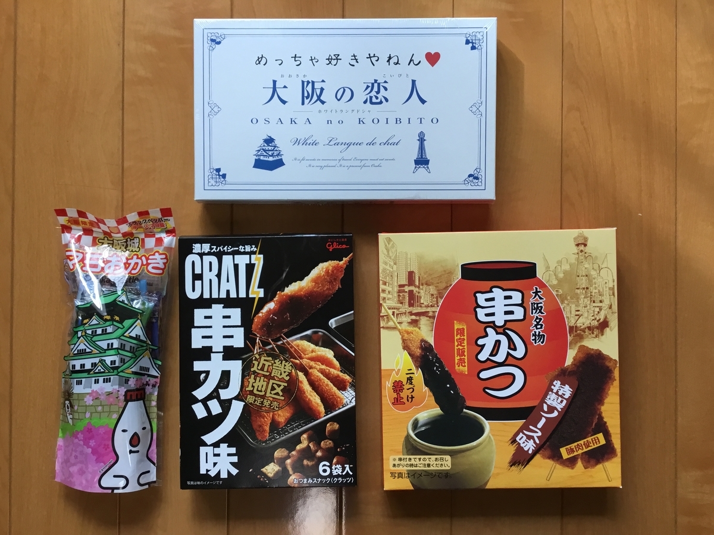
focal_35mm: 31
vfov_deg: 45.4
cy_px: 268
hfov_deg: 58.4
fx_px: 639
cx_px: 357
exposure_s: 1/30
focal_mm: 3.3
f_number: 2.4
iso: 25
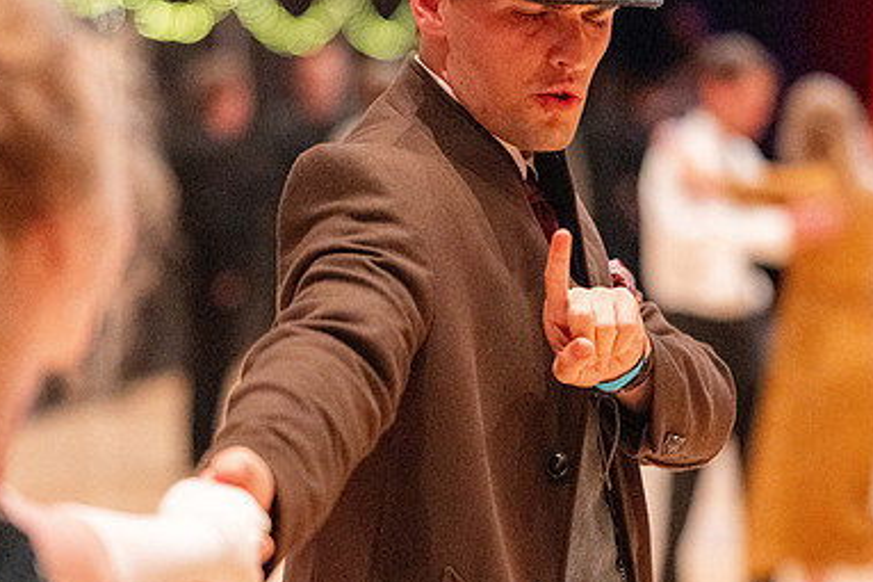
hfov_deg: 12.3
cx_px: 458
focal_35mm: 167
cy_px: 329
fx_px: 4048
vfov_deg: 8.2
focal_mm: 85
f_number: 1.8
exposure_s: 1/160
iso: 10000
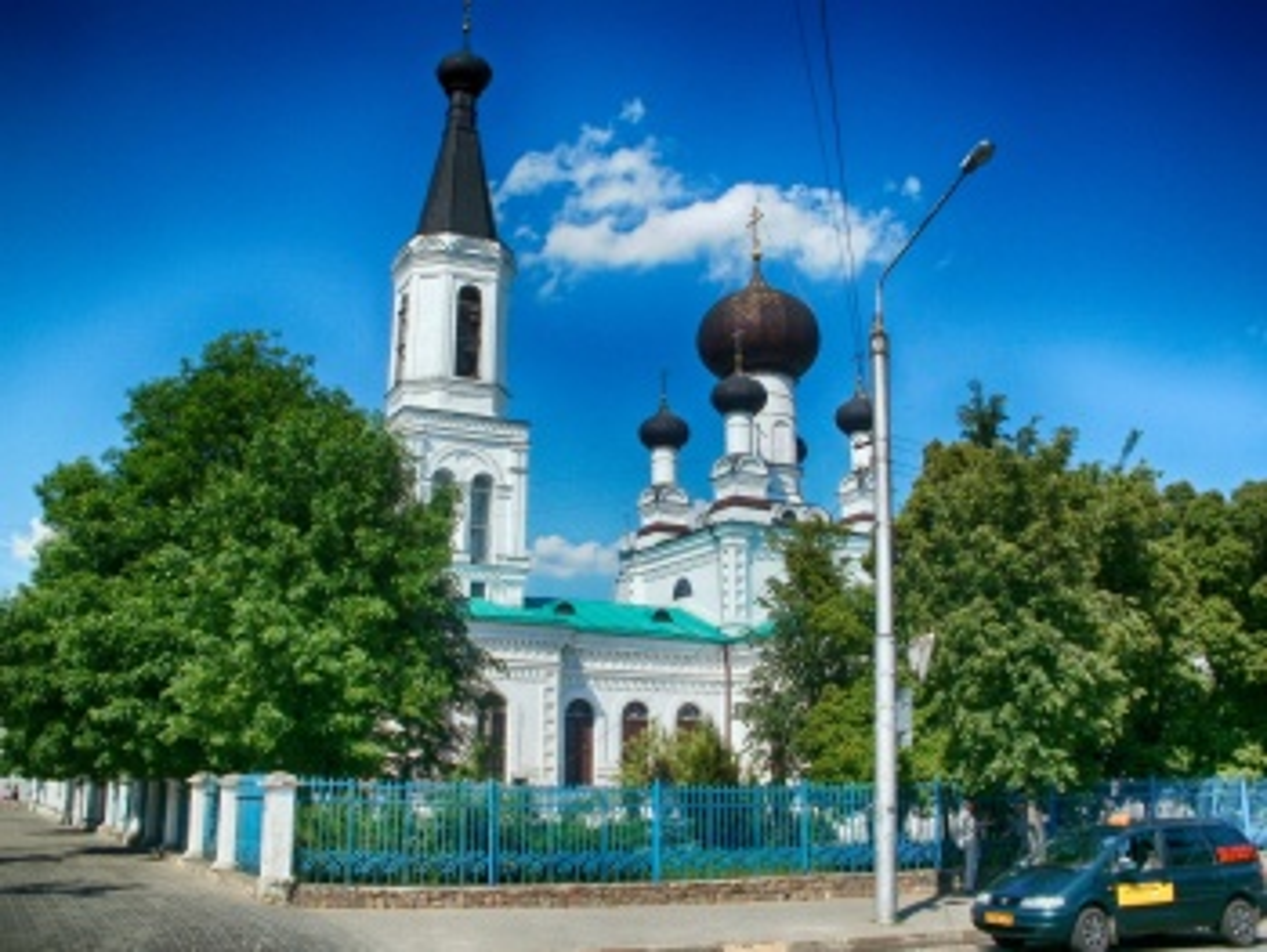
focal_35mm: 36
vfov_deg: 39.7
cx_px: 634
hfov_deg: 51.3
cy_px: 476
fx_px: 1319
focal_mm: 6.3
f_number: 5.6
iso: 100
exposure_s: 1/640
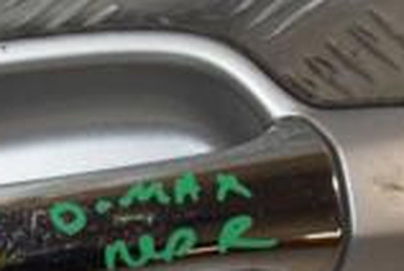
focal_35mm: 199
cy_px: 258
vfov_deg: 6.9
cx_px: 36
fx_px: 2236
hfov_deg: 10.3
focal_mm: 35
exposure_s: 1/200
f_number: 7.1
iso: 800
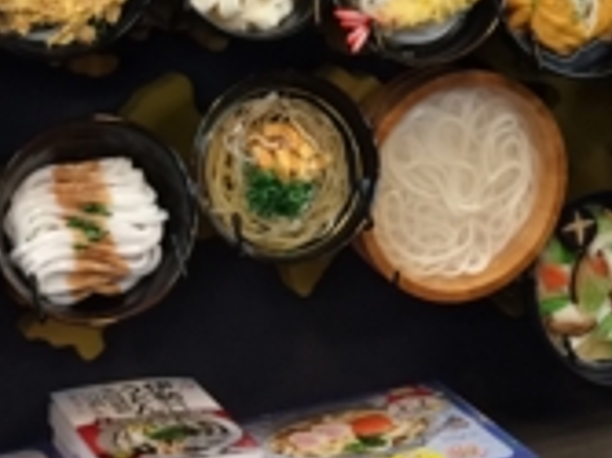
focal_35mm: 115
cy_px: -278
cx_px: 590
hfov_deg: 16.8
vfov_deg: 12.1
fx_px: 2032
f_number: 2.2
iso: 40
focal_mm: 4.12
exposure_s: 1/30
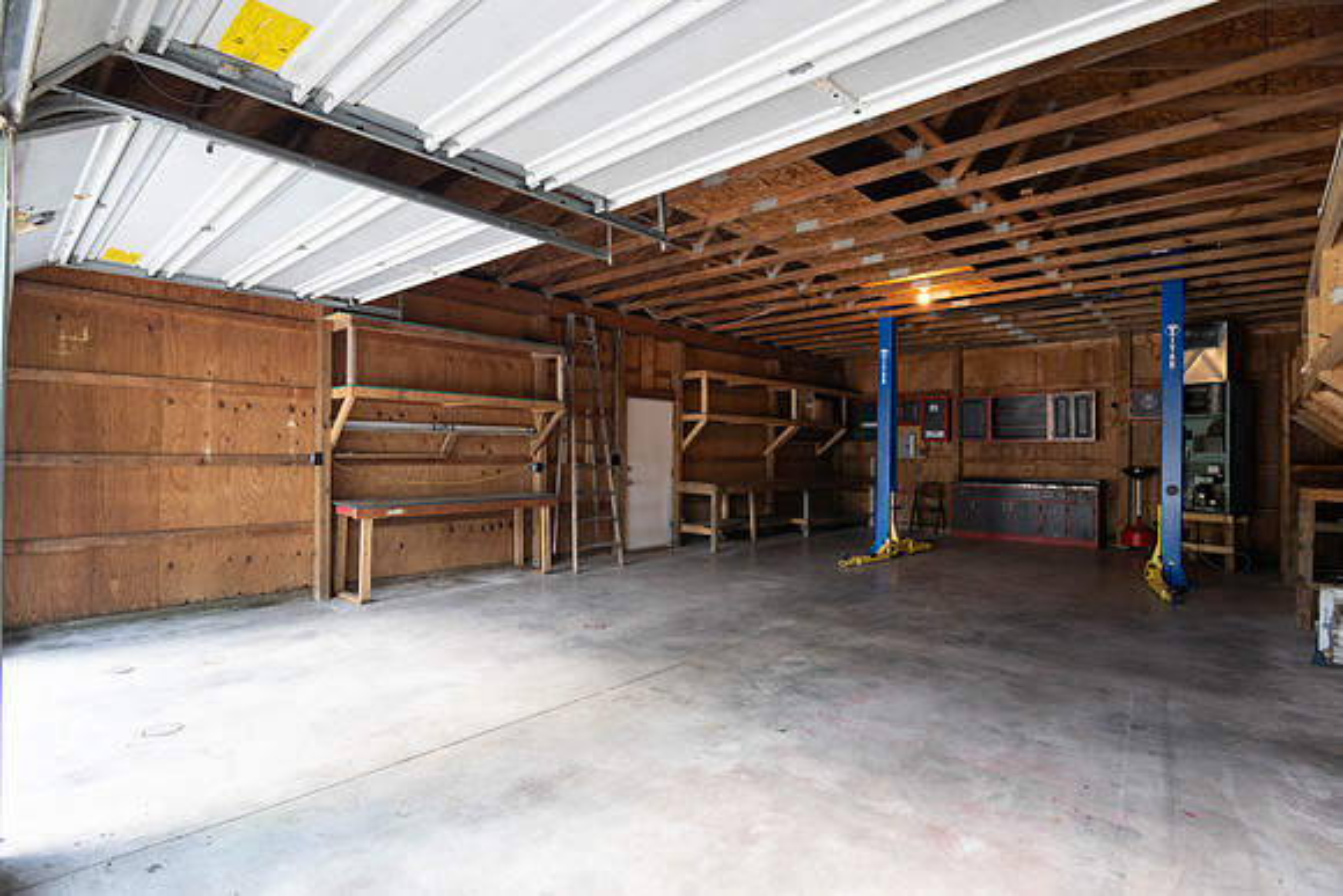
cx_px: 672
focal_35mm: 17
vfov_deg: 70.5
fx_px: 634
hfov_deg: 93.3
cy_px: 448
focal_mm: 17
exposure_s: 1/30
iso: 1250
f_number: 5.6
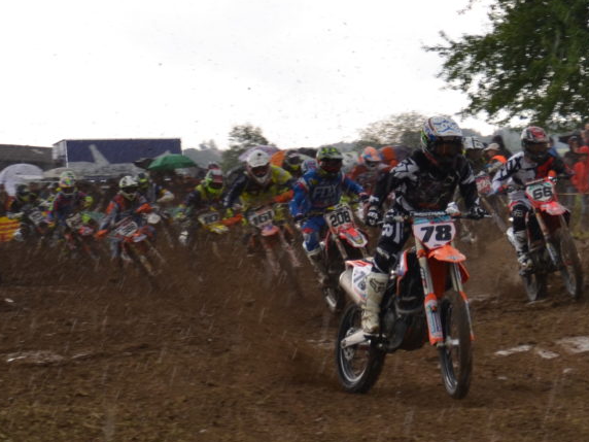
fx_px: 2331
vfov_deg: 10.8
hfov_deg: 14.0
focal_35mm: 137
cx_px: 669
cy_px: 262
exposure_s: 1/250
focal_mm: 32
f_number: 4.2
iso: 160
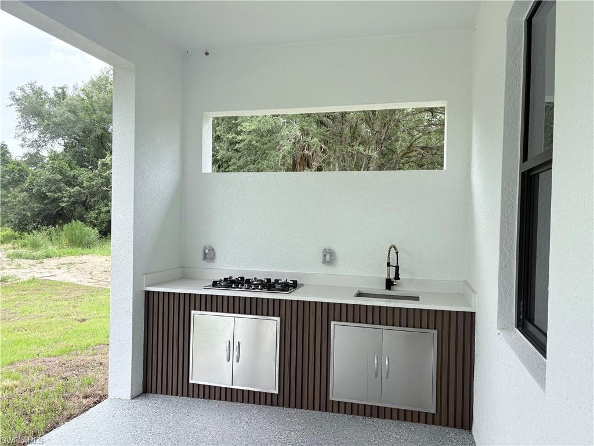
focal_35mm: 26
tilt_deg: -0.9
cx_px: 297
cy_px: 223
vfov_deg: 53.1
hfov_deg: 67.3
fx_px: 446
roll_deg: -1.1
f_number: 1.6
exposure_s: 1/850
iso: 64
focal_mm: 5.96
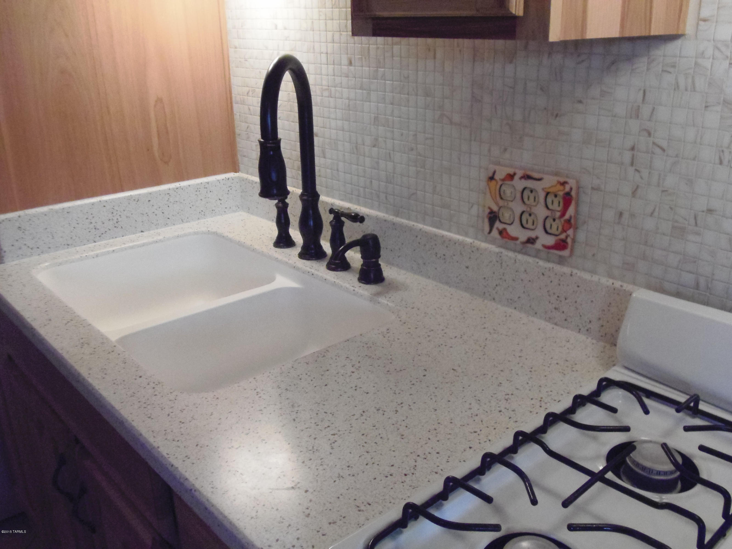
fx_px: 634
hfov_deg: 60.0
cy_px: 274
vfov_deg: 46.8
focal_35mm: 30
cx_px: 366
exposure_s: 1/320
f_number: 3.2
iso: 800
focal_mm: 5.5
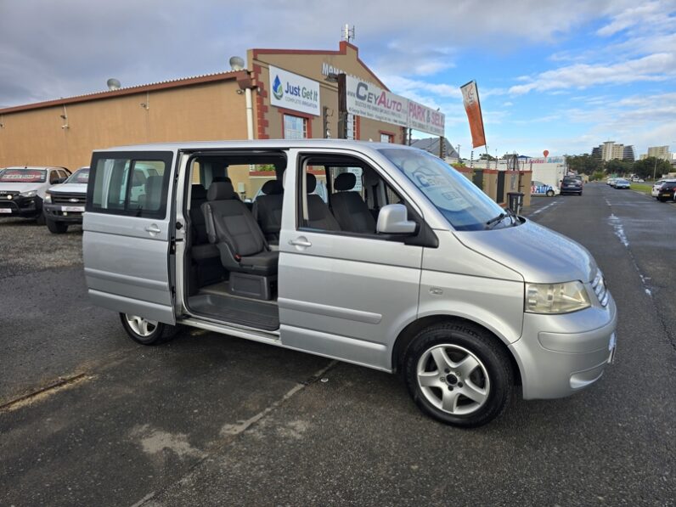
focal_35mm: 23
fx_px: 449
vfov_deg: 58.9
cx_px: 338
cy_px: 254
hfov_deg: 73.9
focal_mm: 6.3
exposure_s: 1/365
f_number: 1.7
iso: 12
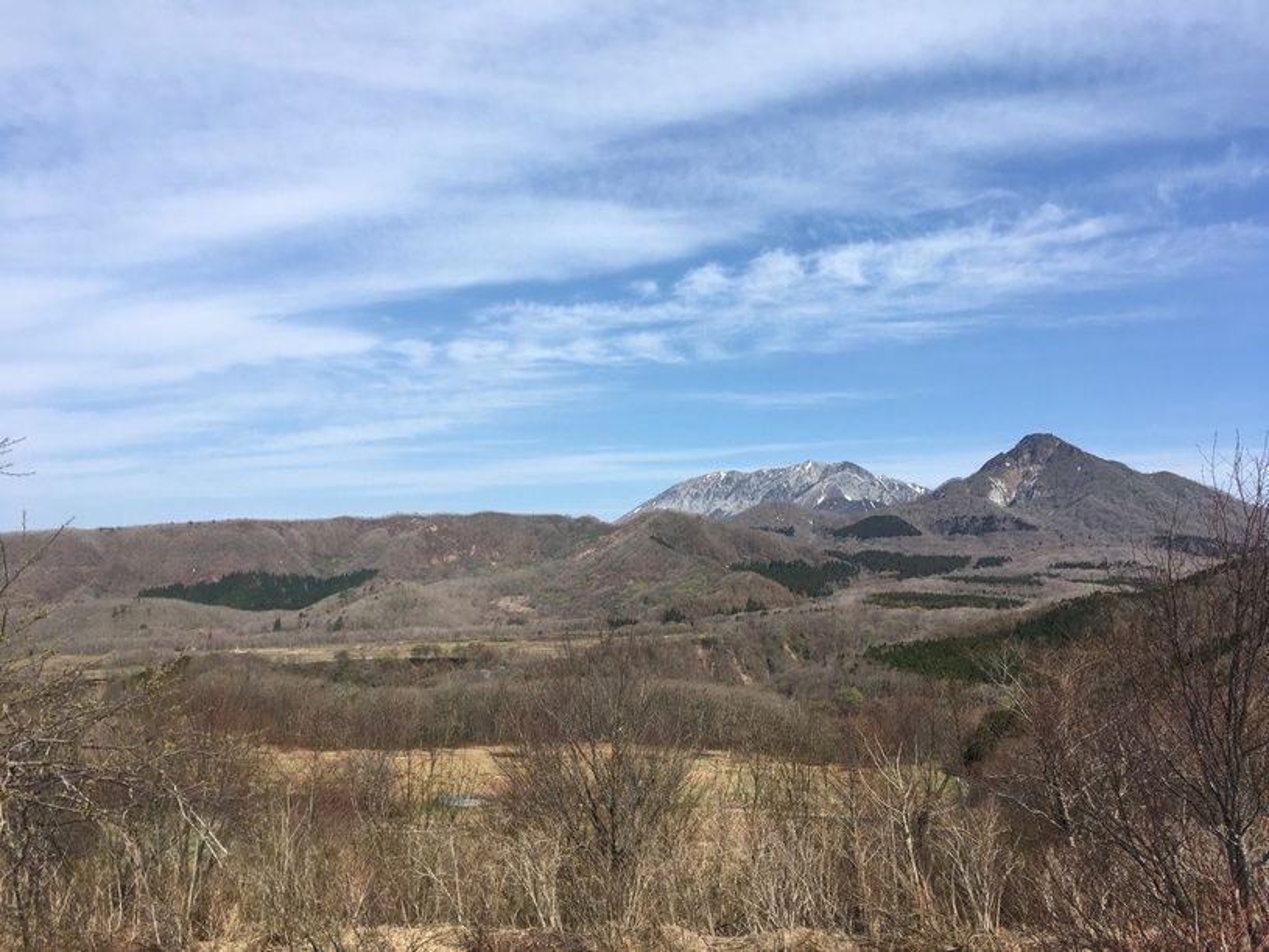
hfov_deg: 61.7
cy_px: 476
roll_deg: -1.7
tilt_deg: +6.1
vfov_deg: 48.2
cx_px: 634
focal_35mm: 29
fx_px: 1063
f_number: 2.2
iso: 25
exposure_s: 1/1832
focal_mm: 4.15
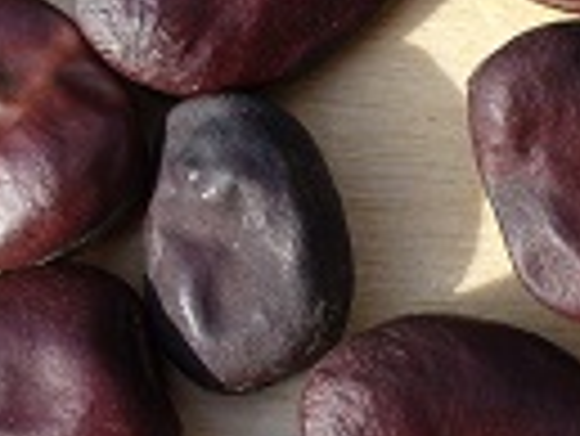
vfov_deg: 13.5
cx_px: 558
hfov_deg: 17.5
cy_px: 263
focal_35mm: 110
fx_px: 1845
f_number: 5.6
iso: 80
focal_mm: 6.1
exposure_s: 1/200
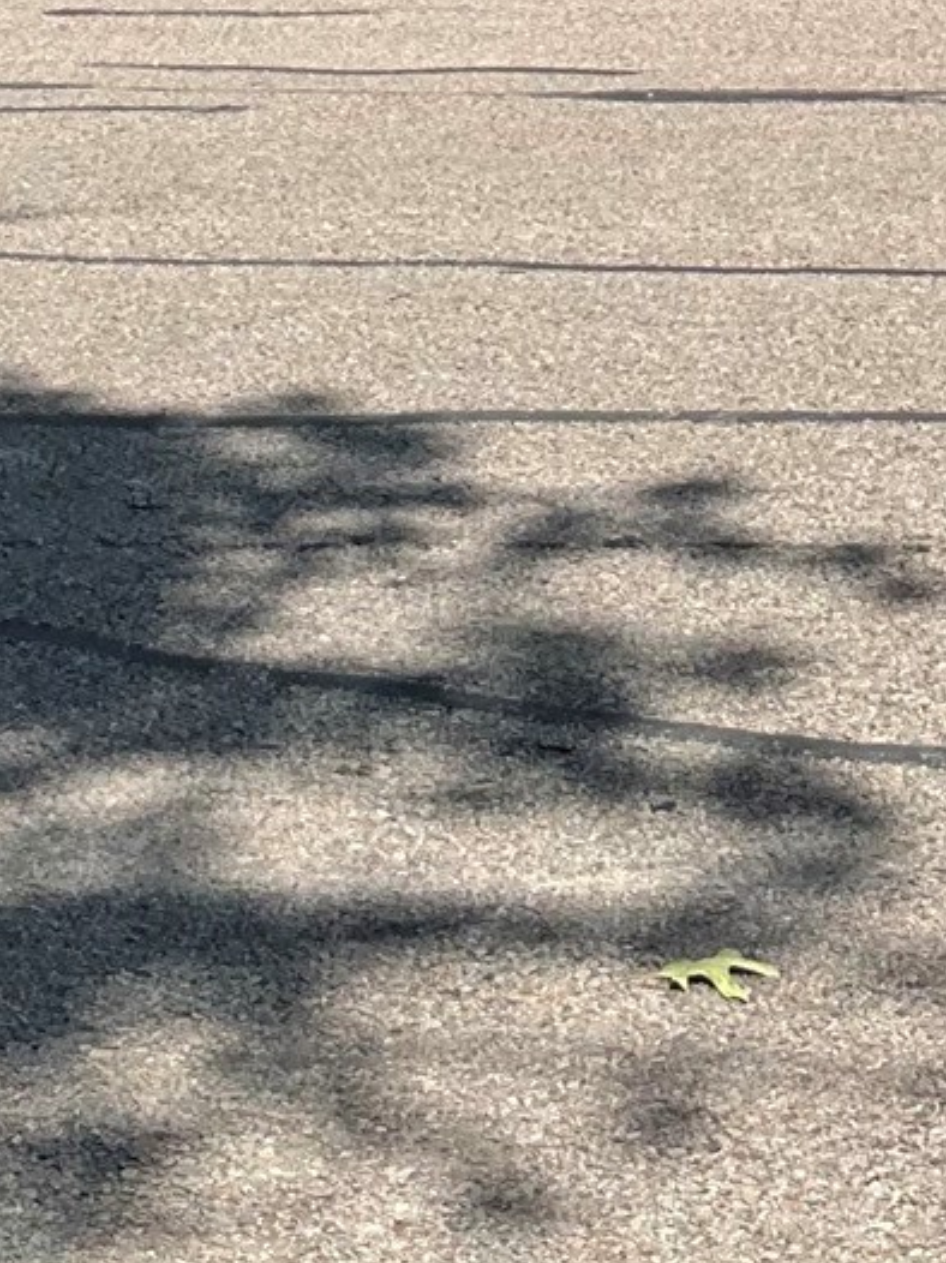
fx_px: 4121
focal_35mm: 113
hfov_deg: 13.0
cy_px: -672
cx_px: 720
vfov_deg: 15.9
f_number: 1.8
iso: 25
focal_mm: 3
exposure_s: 1/1144
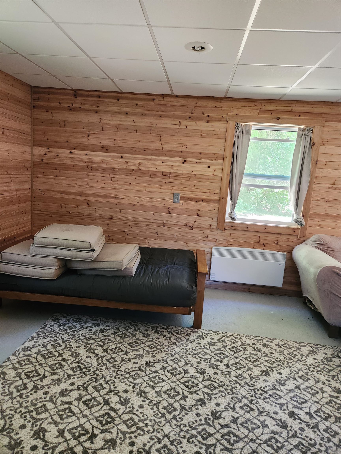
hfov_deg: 58.9
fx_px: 302
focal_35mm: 23
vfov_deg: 73.9
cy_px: 227
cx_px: 170
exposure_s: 1/120
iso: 640
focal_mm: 5.4
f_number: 1.8
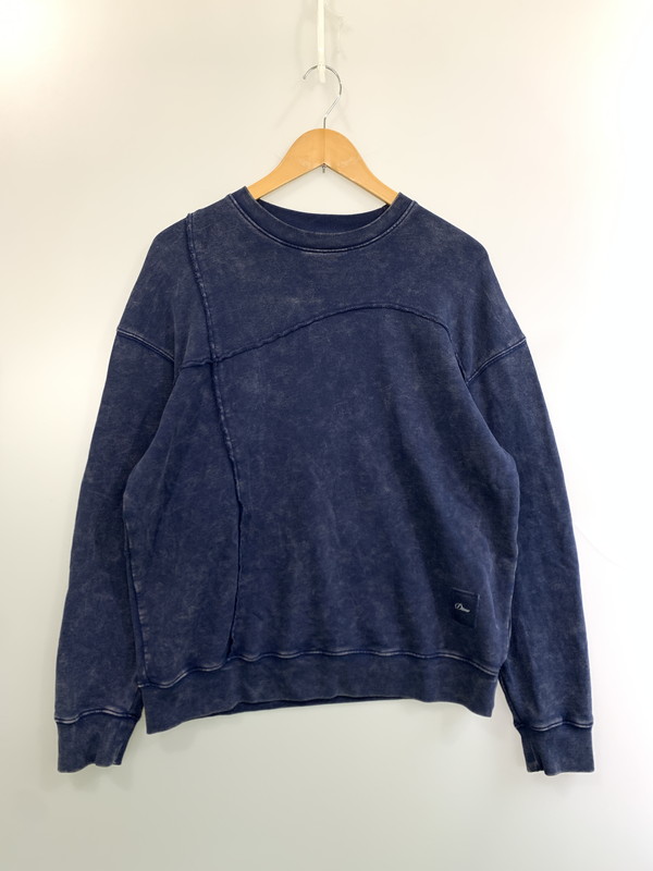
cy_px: 436
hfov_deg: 53.1
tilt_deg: -19.9
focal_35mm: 26
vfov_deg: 67.3
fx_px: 654
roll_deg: -1.6
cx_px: 326
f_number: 1.8
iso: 64
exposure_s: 1/50
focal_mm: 4.25
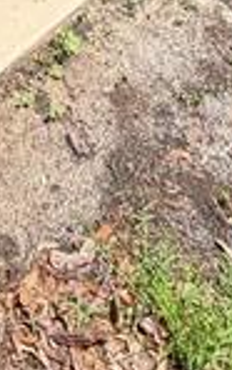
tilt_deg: -9.0
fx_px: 776
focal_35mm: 77
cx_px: -50
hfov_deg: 16.3
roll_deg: -0.9
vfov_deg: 17.2
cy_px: -415
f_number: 2.2
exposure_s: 1/502
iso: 40
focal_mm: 2.22
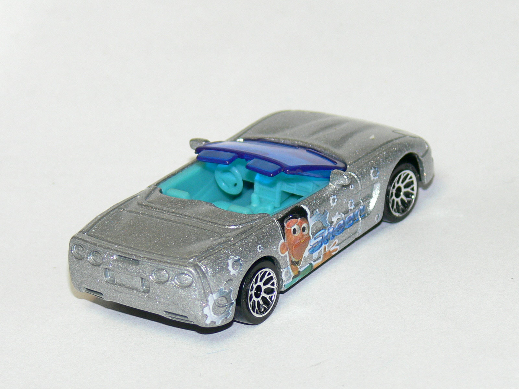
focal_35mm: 202
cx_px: 260
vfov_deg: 7.4
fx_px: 3029
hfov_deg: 9.8
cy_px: 194
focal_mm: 26.9
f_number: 3.6
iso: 100
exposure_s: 1/30
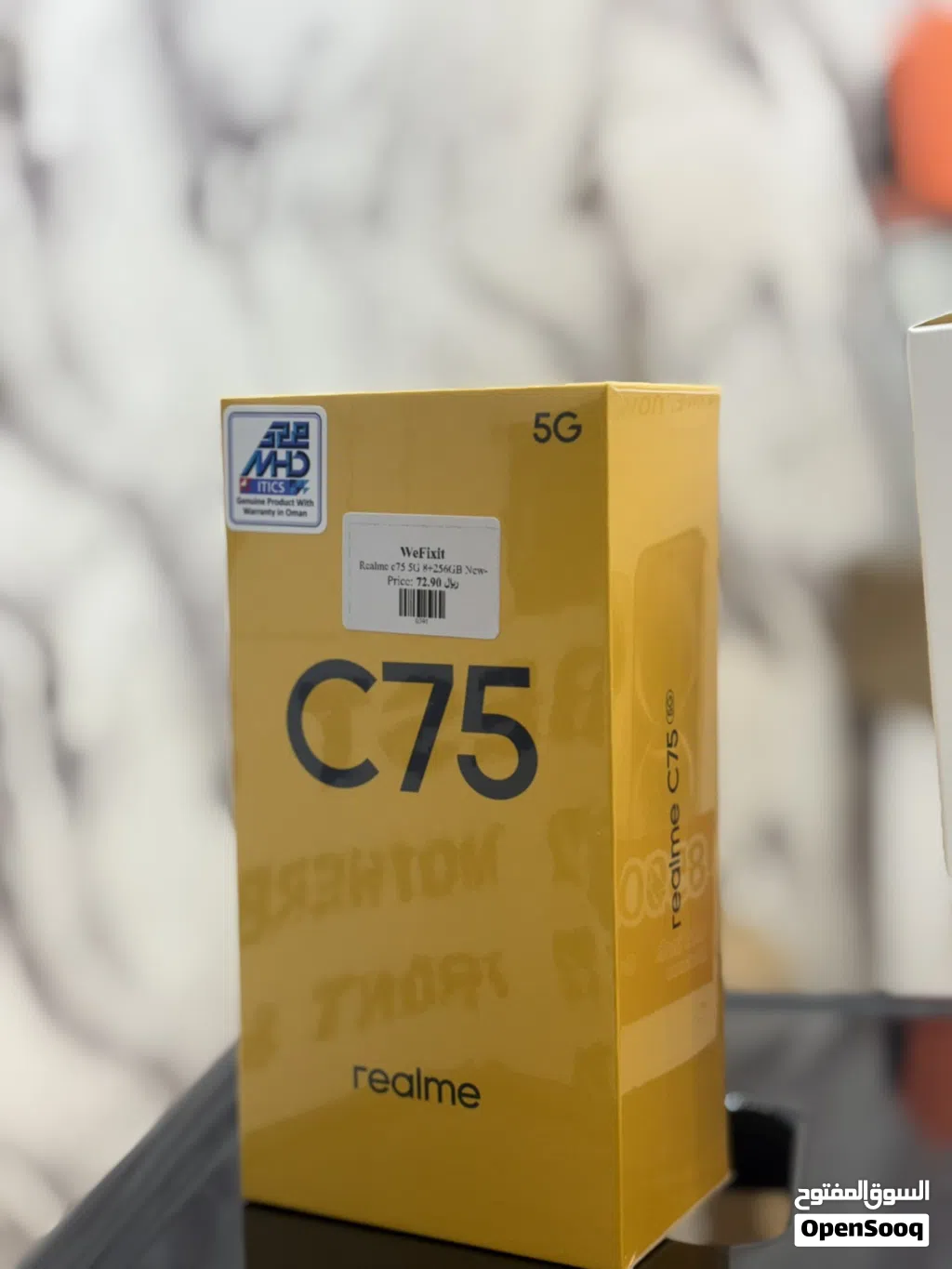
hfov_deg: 28.0
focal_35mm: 52
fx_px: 1906
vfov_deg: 36.8
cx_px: 476
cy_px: 634
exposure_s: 1/136
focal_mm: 5.96
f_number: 1.6
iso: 40
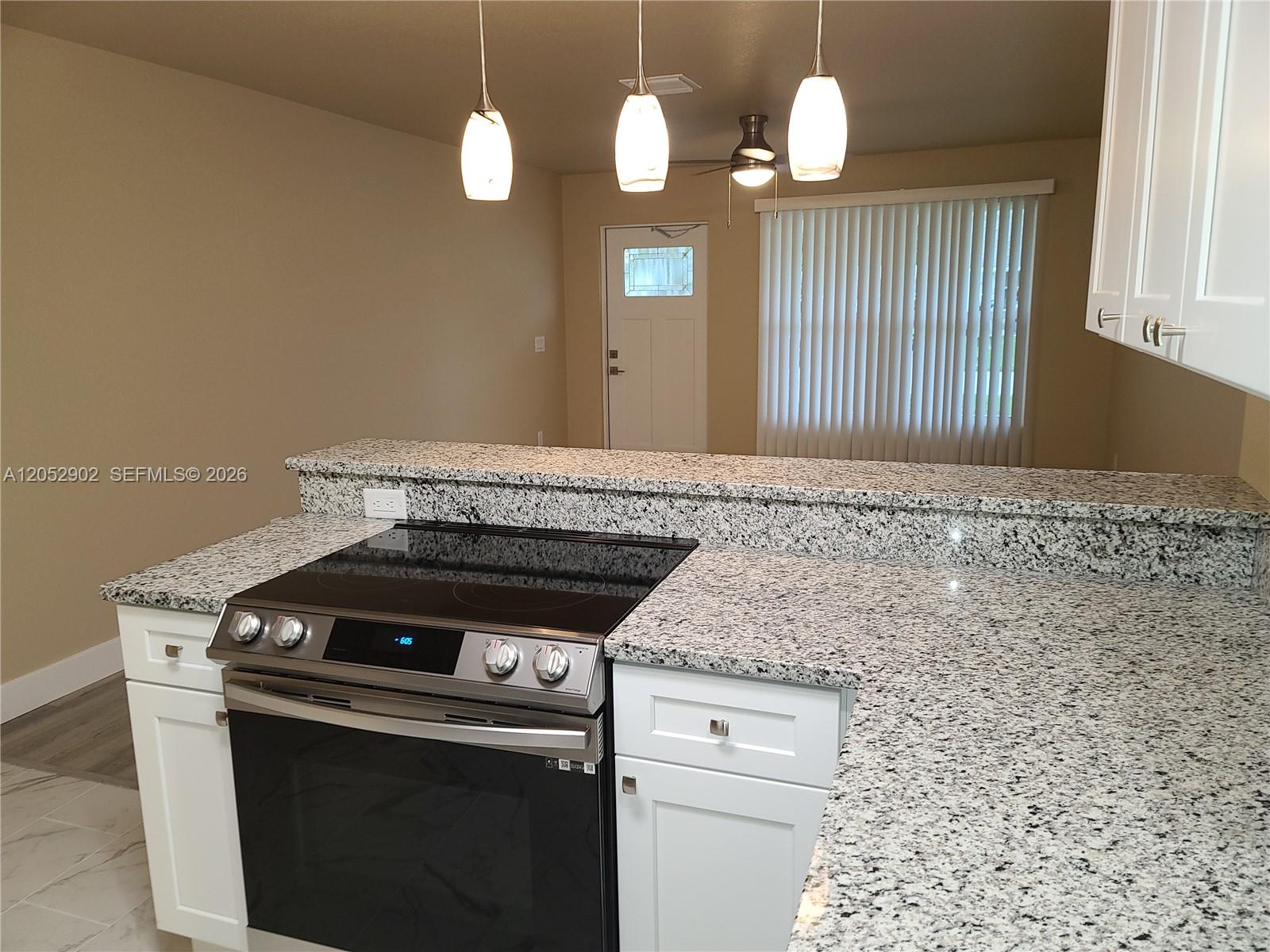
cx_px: 635
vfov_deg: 54.9
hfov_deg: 69.4
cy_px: 476
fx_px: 917
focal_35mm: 25
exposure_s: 1/40
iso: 100
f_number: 1.8
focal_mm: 7
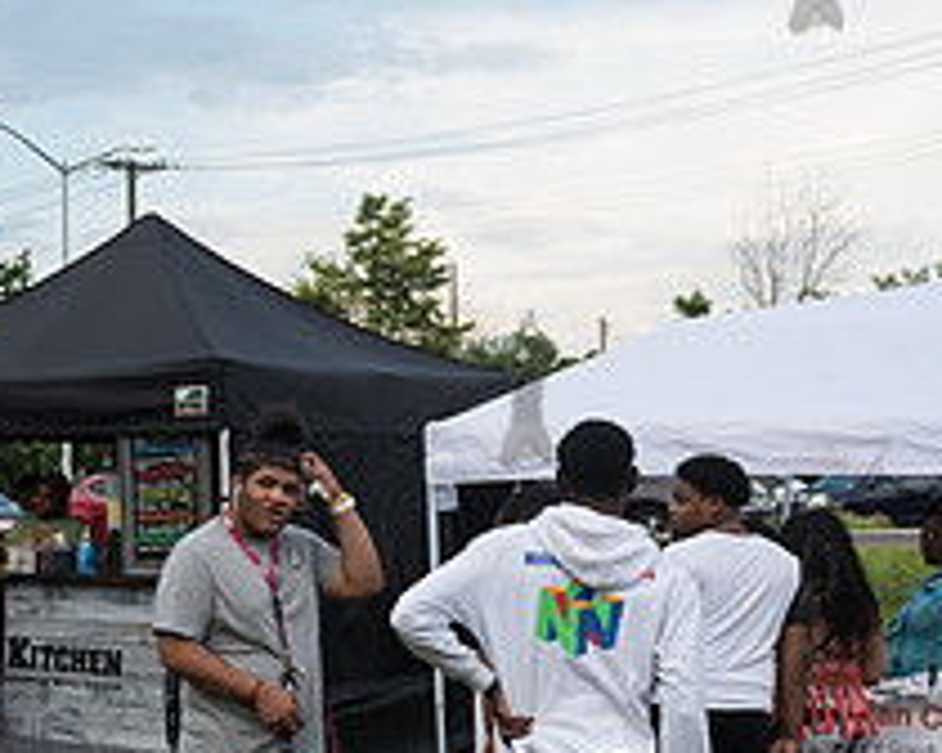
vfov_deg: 21.6
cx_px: -54
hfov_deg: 25.5
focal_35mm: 70
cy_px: 603
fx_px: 1952
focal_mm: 27
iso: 250
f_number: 4
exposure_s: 1/800
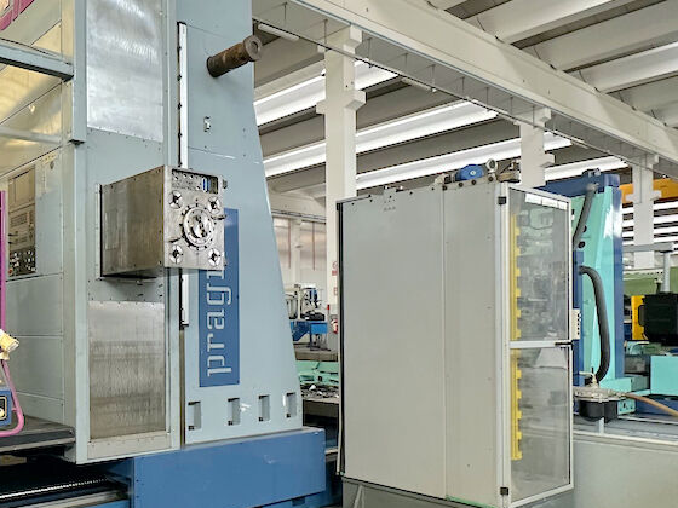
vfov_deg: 43.8
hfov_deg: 50.8
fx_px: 627
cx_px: 77
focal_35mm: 32
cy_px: 319
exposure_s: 1/99
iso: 320
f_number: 2.2
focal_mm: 2.22
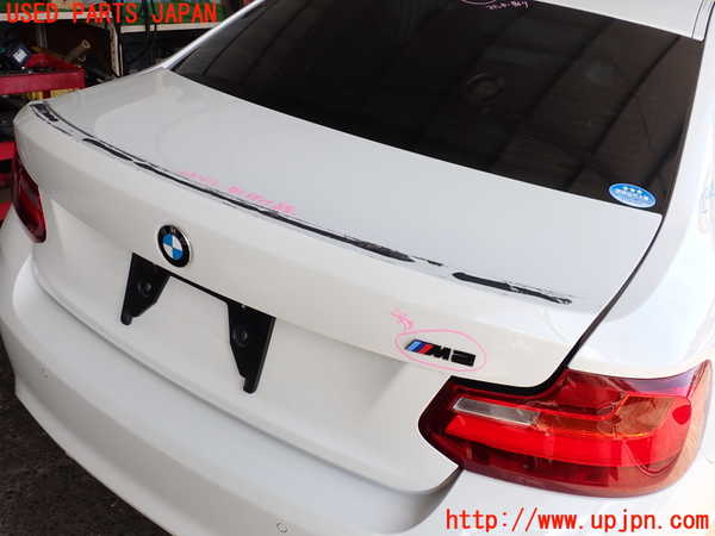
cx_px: 358
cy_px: 268
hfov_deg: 60.0
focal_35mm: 30
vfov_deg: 46.8
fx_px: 620
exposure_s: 1/200
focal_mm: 5.4
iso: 100
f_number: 3.2
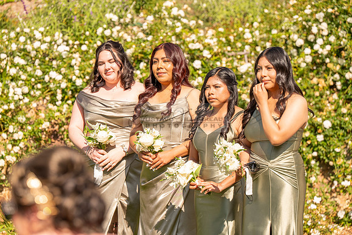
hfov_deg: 11.7
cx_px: 176
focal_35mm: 175
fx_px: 1711
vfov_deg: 7.9
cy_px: 118
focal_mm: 175
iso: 200
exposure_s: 1/1600
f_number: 4.5
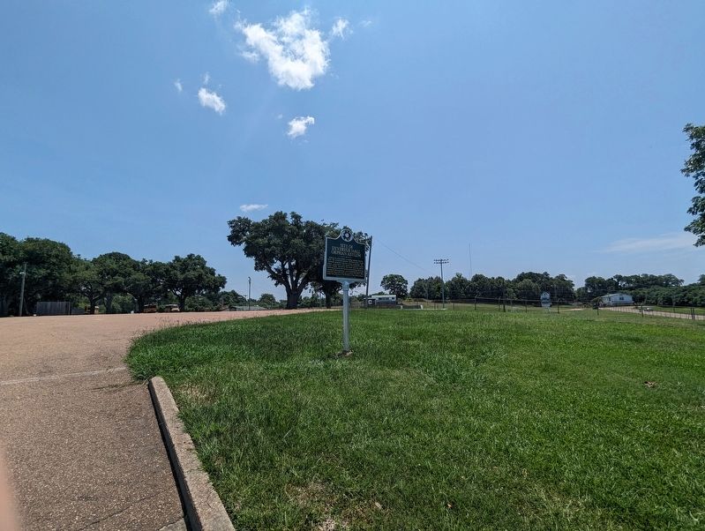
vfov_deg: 78.3
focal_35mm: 16
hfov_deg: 94.4
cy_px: 266
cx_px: 352
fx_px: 326
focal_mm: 2.35
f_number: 2.2
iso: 53
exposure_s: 1/2915
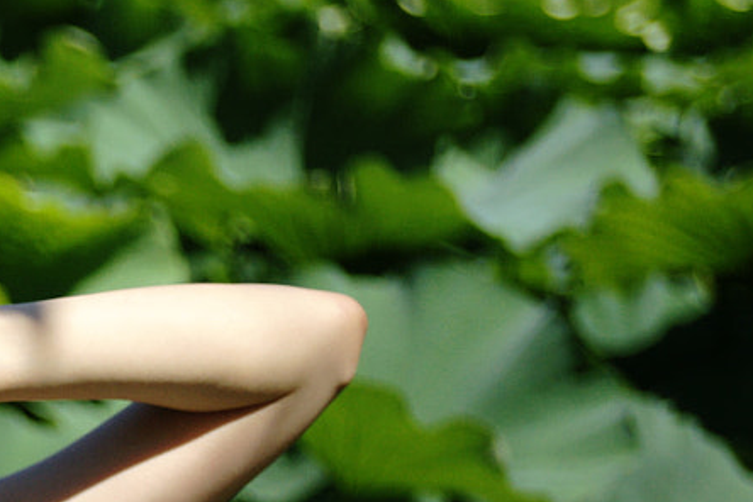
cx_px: -565
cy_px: 800
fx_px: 3012
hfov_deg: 13.0
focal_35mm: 144
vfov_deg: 9.2
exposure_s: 1/8000
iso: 200
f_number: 2.8
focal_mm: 40
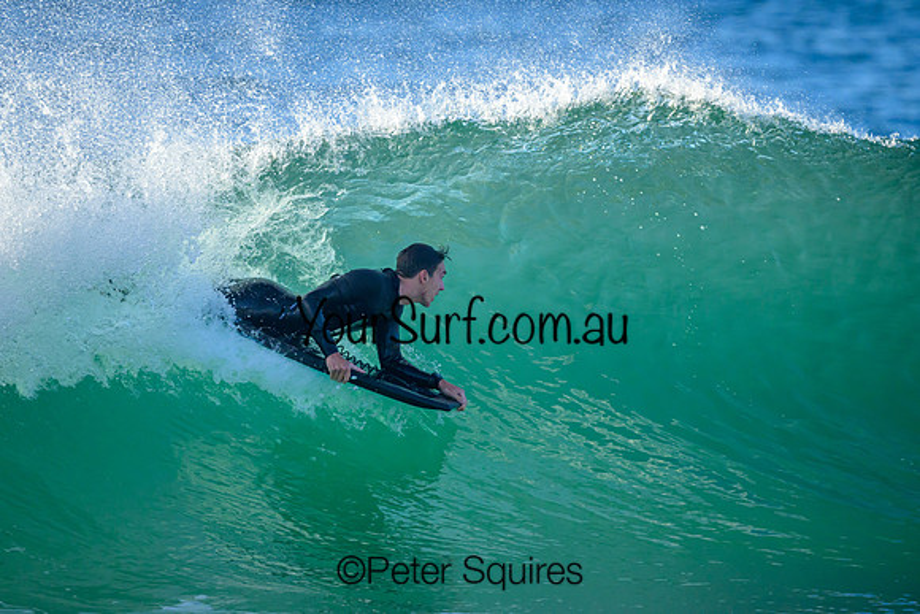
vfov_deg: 1.4
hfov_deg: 2.1
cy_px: 235
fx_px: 25215
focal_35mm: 986
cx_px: 353
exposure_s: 1/2000
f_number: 6.3
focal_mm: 800
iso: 900
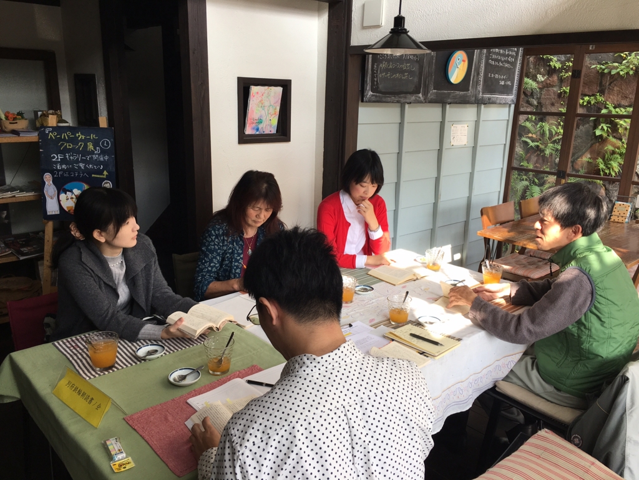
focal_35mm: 29
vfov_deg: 48.2
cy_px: 240
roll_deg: -2.4
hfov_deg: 61.7
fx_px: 535
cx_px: 320
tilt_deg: -16.4
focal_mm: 4.15
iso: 25
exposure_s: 1/121
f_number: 2.2
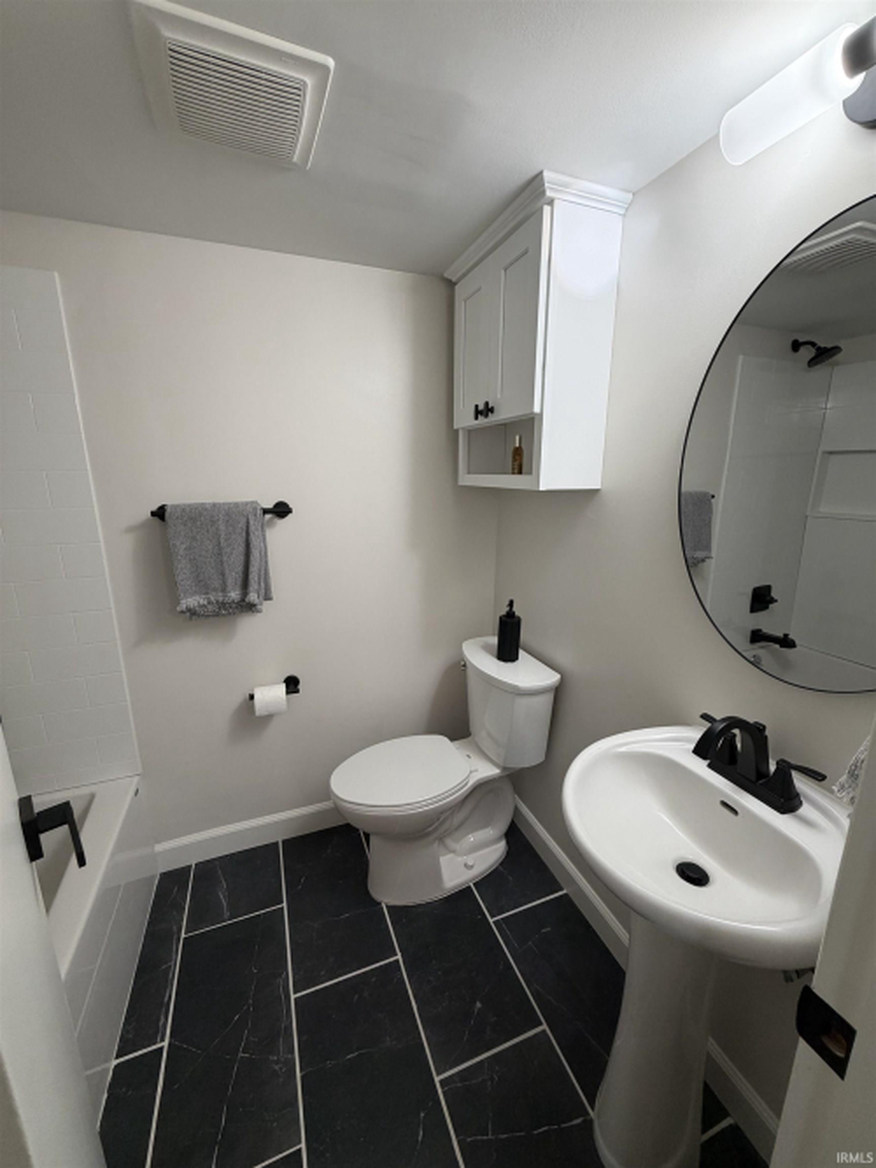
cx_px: 438
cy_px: 584
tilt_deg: -13.3
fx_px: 473
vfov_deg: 102.1
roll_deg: -0.5
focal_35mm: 14
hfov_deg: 85.7
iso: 160
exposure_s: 1/60
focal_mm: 2.22
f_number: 2.2
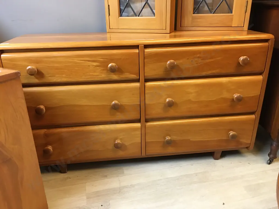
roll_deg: +1.4
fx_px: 234
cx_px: 140
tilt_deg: -21.5
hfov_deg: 61.7
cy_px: 104
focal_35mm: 29
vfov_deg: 48.2
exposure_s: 1/10
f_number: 2.2
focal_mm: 4.15
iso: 80
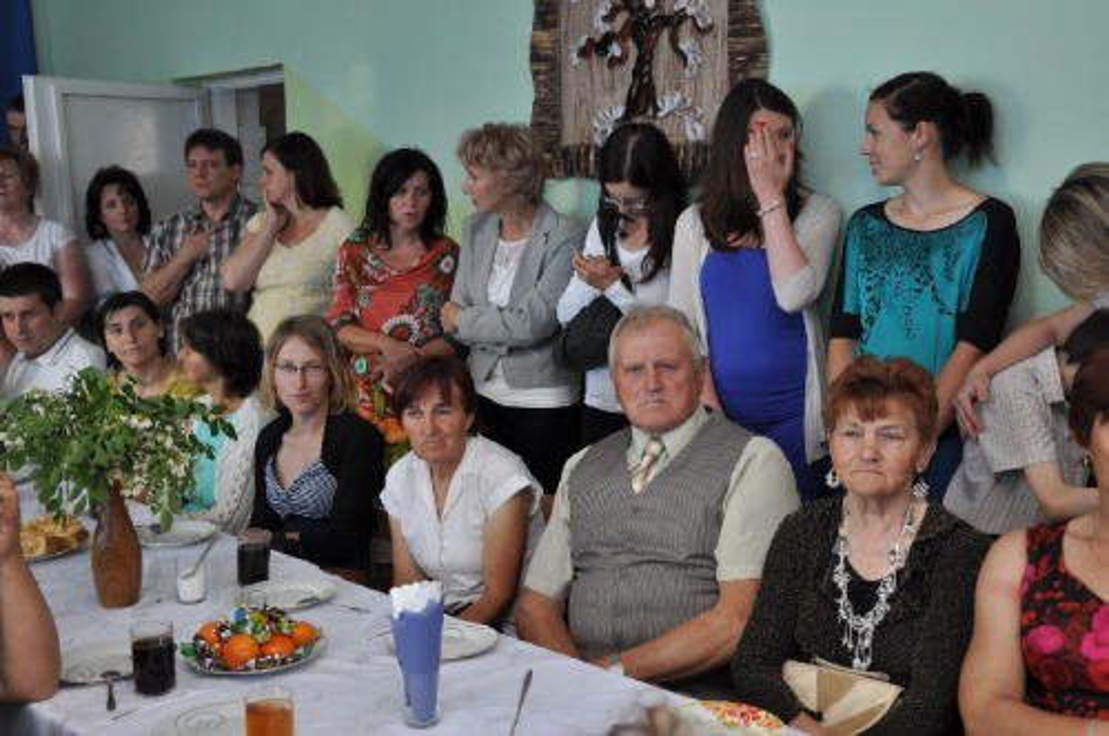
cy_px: 368
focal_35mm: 45
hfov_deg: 43.7
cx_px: 554
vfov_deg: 29.8
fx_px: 1384
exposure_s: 1/30
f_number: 5.6
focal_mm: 30
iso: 200
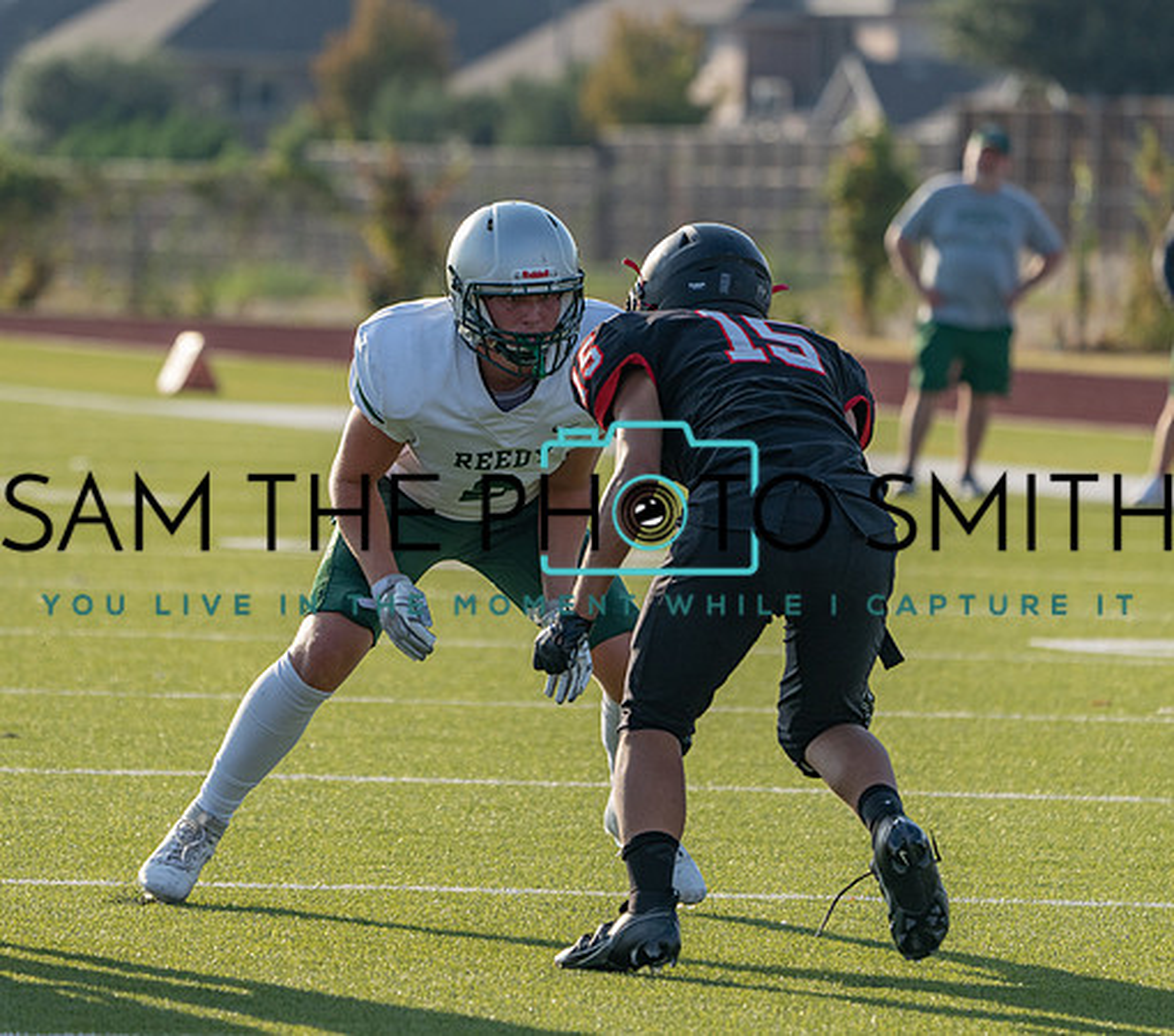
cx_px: 464
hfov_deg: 4.9
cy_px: 510
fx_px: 13679
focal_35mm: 378
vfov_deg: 4.3
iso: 320
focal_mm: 279
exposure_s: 1/1250
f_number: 5.6
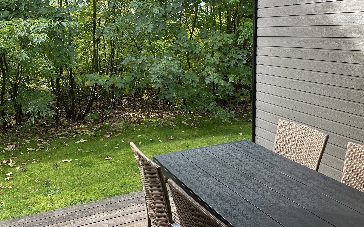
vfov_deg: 37.5
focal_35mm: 33
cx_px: 157
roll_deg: +0.0
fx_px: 327
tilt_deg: -6.4
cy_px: 60
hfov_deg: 57.9
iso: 80
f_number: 1.78
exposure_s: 1/296
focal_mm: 6.86
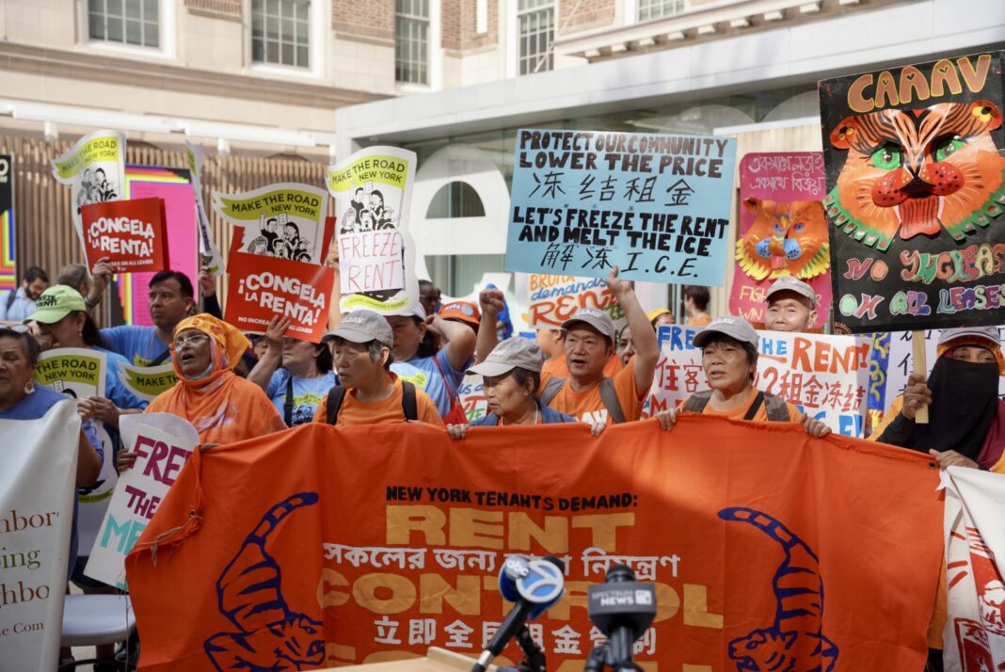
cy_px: 336
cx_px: 502
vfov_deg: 31.1
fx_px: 1207
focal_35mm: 43
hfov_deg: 45.2
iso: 100
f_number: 4
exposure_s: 1/160
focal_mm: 43.2
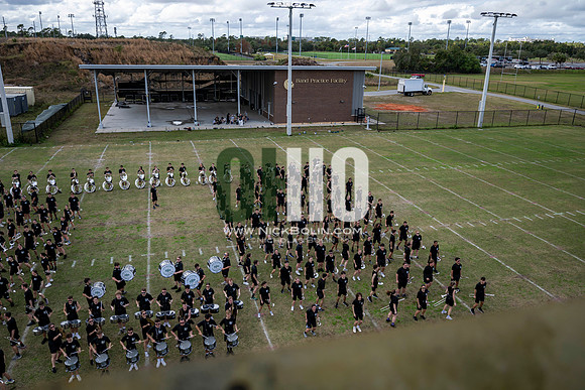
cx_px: 292
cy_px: 195
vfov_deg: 45.7
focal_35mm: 28
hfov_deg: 64.5
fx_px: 463
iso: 125
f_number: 2.8
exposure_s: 1/1250
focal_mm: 28.5
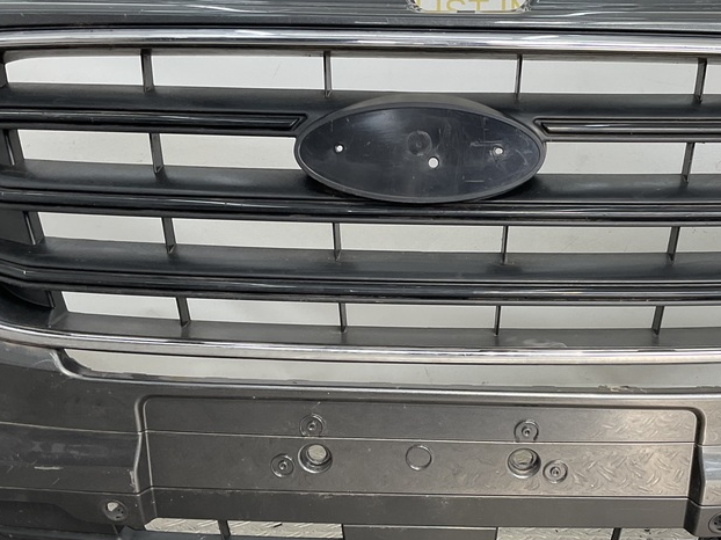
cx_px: 457
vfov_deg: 30.8
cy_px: 304
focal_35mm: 47
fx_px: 979
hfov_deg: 40.1
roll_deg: -1.9
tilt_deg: -11.1
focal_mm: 3
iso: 16
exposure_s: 1/103
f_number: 1.8
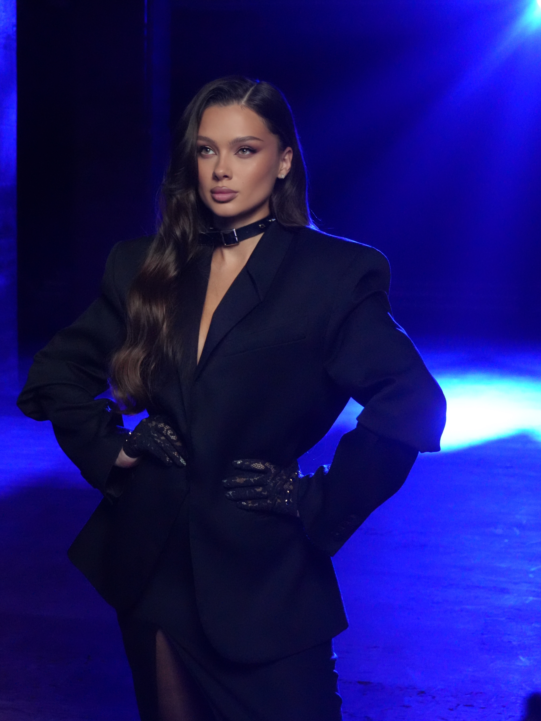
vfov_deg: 27.6
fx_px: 1470
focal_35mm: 71
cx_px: 269
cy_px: 347
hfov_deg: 20.9
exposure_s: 1/20
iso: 6400
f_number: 5.6
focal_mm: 43
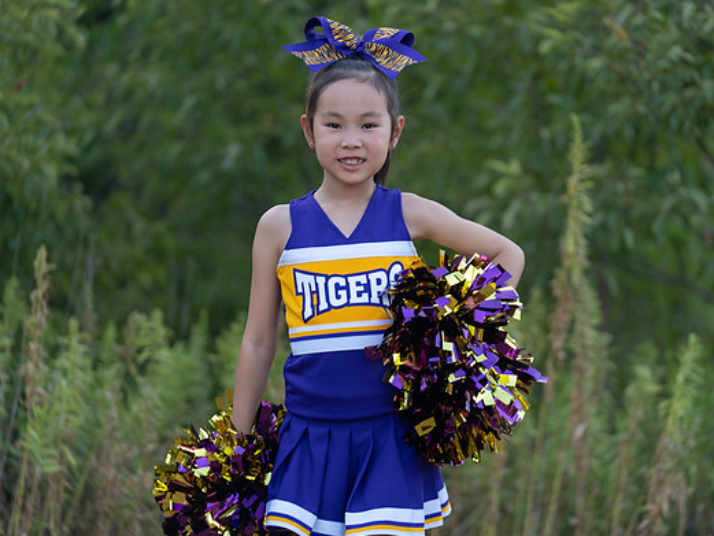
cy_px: 268
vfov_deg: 10.2
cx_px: 369
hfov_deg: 13.6
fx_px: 2992
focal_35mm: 145
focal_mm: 131
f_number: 2.8
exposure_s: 1/320
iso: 200
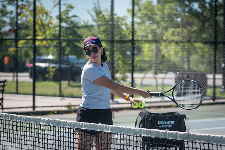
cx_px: 100
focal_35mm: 119
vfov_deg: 11.5
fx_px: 745
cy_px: 70
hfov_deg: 17.2
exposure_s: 1/1600
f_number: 3.5
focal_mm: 105
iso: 200
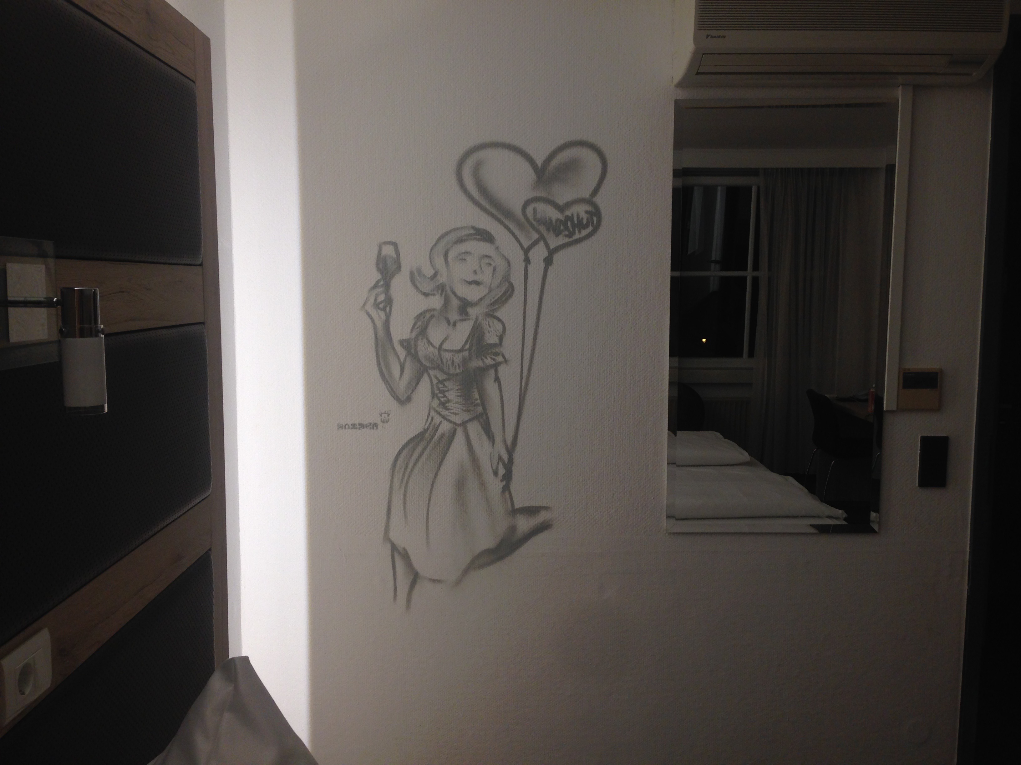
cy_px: 382
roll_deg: +0.2
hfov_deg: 55.4
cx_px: 510
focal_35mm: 33
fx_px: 973
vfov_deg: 42.9
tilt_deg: -6.3
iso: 64
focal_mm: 4.12
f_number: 2.4
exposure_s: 1/60
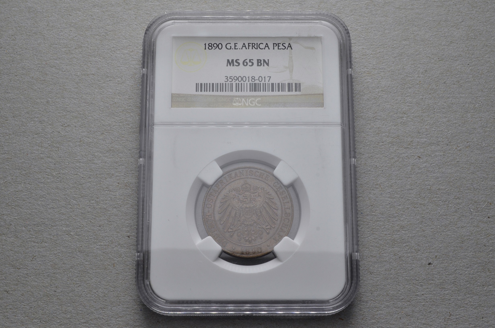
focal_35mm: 48
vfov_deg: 28.0
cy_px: 164
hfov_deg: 41.2
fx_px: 659
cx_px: 248
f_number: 14
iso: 400
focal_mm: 32
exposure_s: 1/250
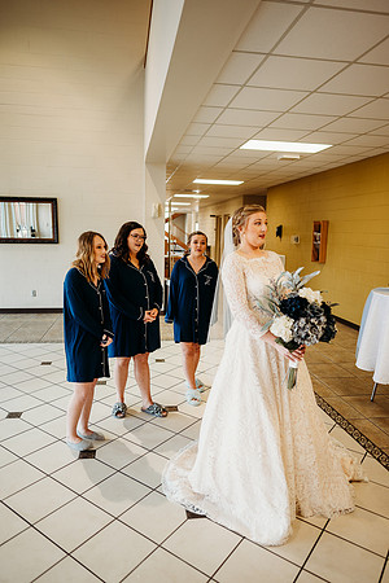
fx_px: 389
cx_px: 194
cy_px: 292
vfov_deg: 73.7
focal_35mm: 24
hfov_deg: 53.1
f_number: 1.8
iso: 400
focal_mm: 24
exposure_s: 1/160
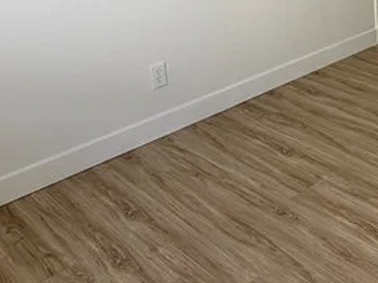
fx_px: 612
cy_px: -6
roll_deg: +3.3
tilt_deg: -14.7
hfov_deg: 32.5
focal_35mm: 56
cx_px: 347
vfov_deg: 24.8
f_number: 2.2
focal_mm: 2.22
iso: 80
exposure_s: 1/121
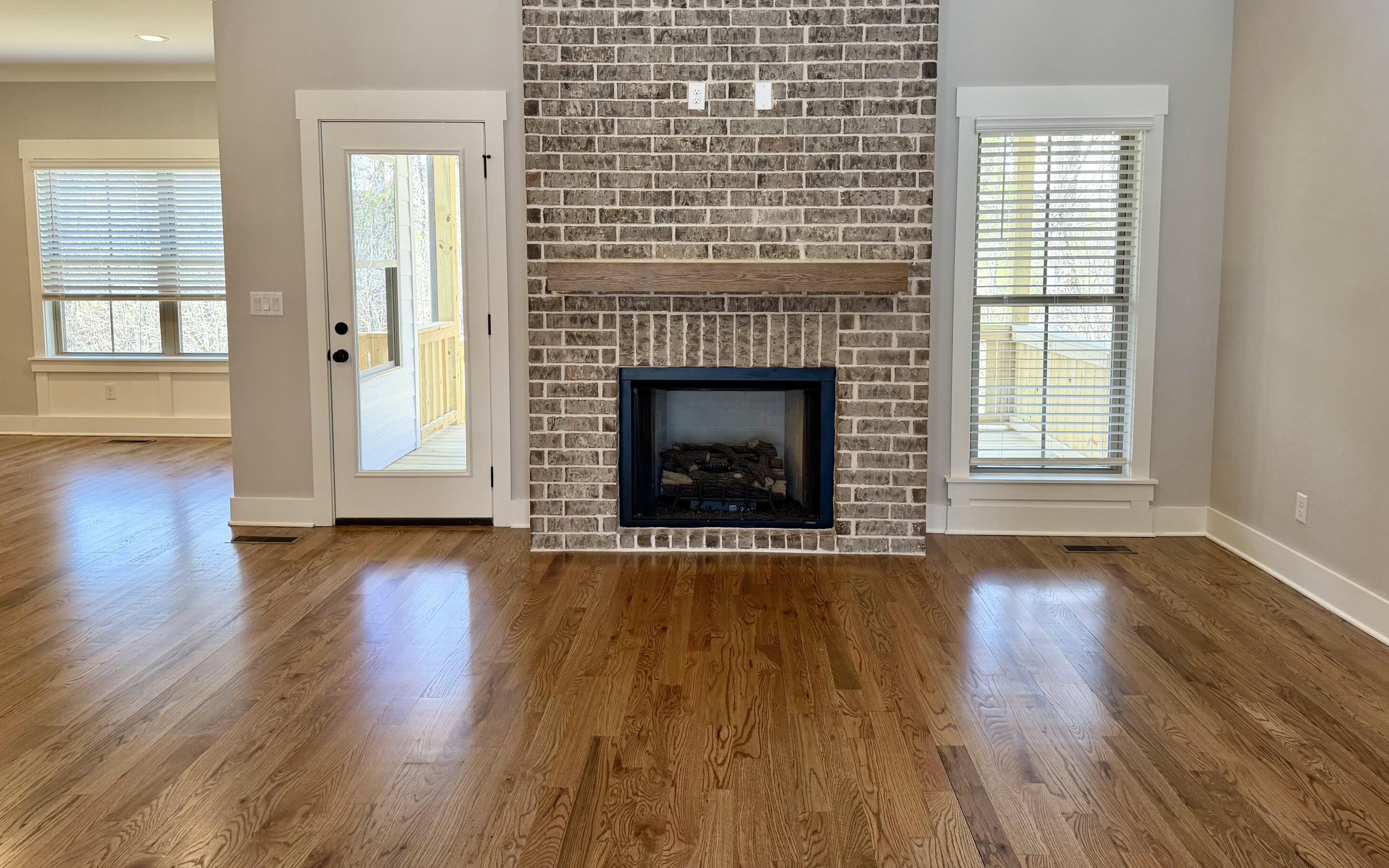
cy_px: 341
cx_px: 708
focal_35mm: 26
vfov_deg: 47.3
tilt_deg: -4.8
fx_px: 984
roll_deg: +0.7
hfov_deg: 70.4
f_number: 1.78
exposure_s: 1/170
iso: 125
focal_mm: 6.76
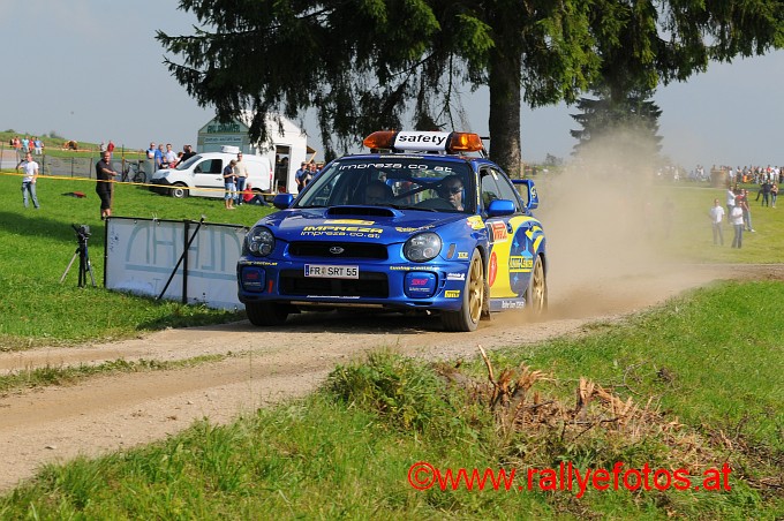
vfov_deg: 13.0
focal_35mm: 105
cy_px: 260
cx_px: 392
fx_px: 2284
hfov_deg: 19.5
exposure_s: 1/400
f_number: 9
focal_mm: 70
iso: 200
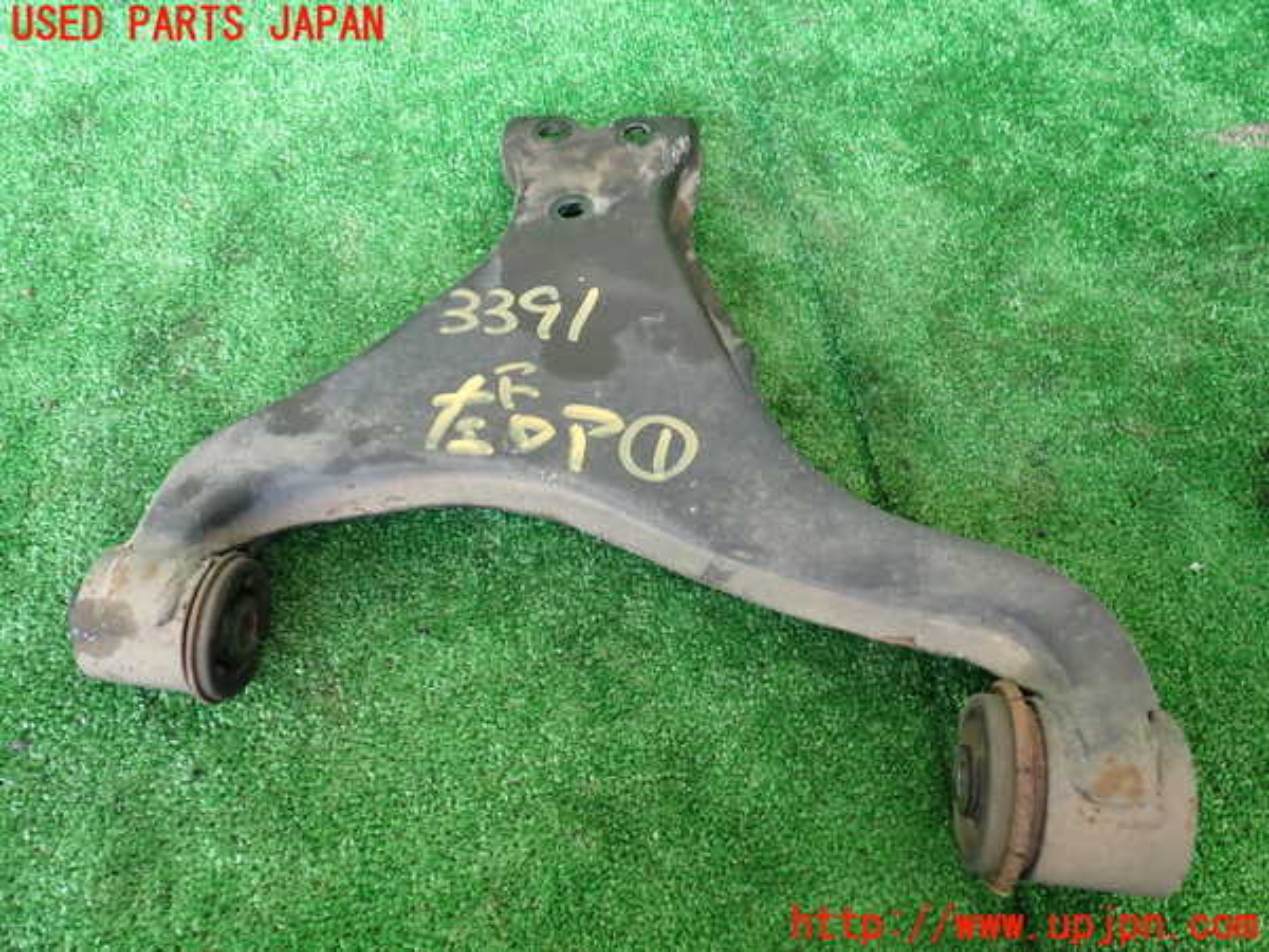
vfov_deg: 46.8
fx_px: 1100
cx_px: 634
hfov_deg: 60.0
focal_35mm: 30
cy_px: 476
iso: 200
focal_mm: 5.4
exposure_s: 1/30
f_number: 2.3
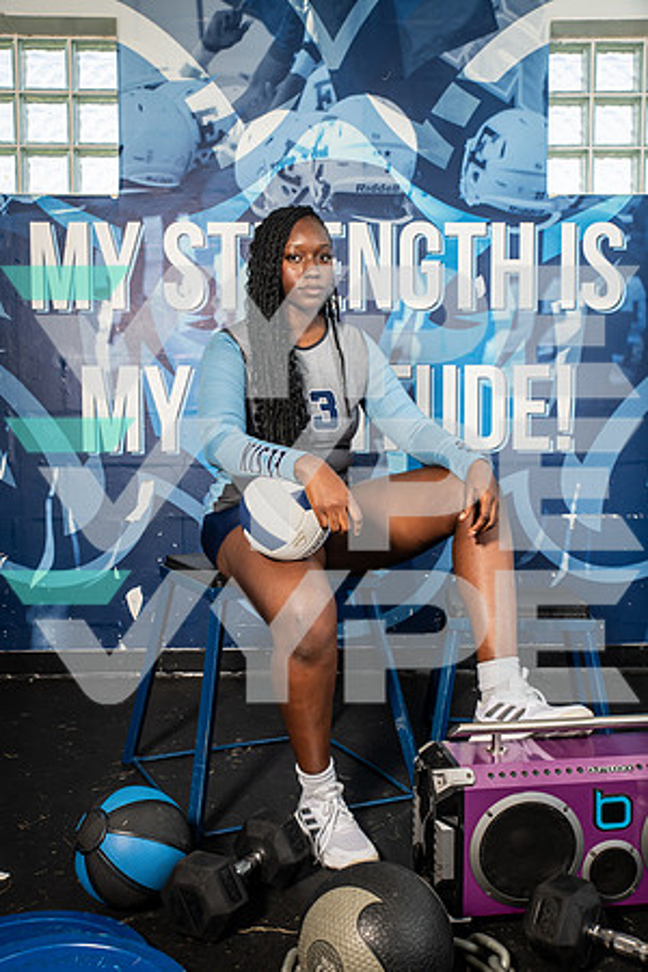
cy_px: 486
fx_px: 1026
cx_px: 324
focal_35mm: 38
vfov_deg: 50.7
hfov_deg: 35.1
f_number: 7.1
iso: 250
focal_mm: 38
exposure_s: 1/250
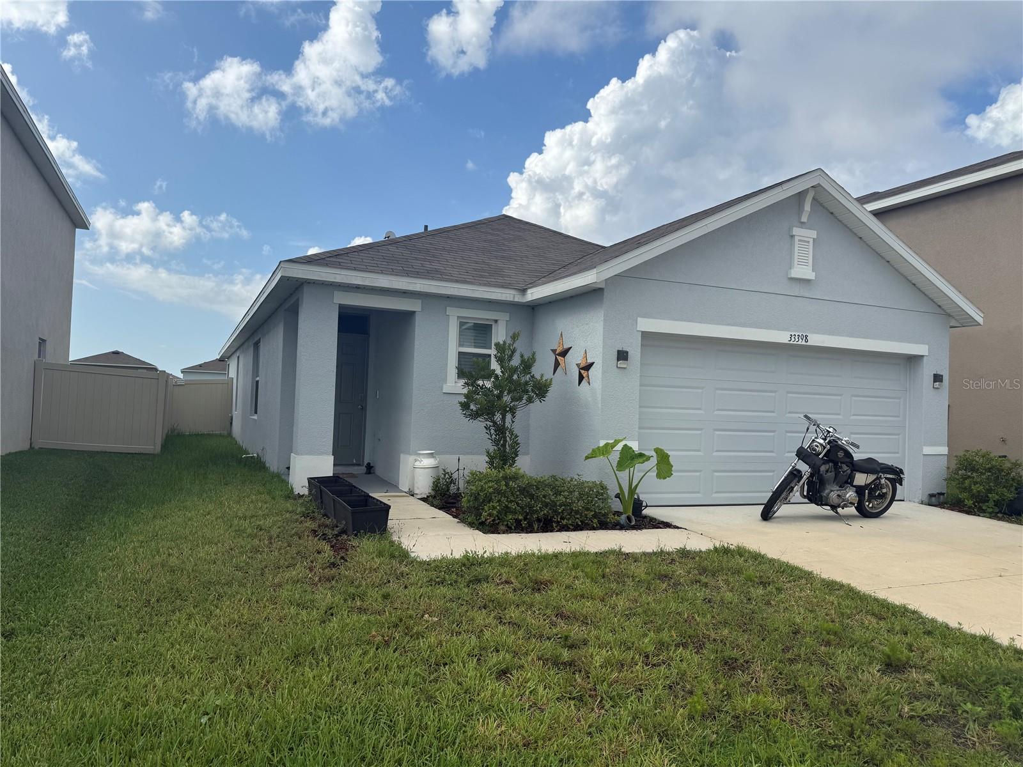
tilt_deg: +3.1
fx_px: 709
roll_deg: -2.1
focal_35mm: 24
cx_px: 512
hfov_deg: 71.6
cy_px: 384
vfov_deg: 56.8
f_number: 1.78
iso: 80
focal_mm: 6.76
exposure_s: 1/6173
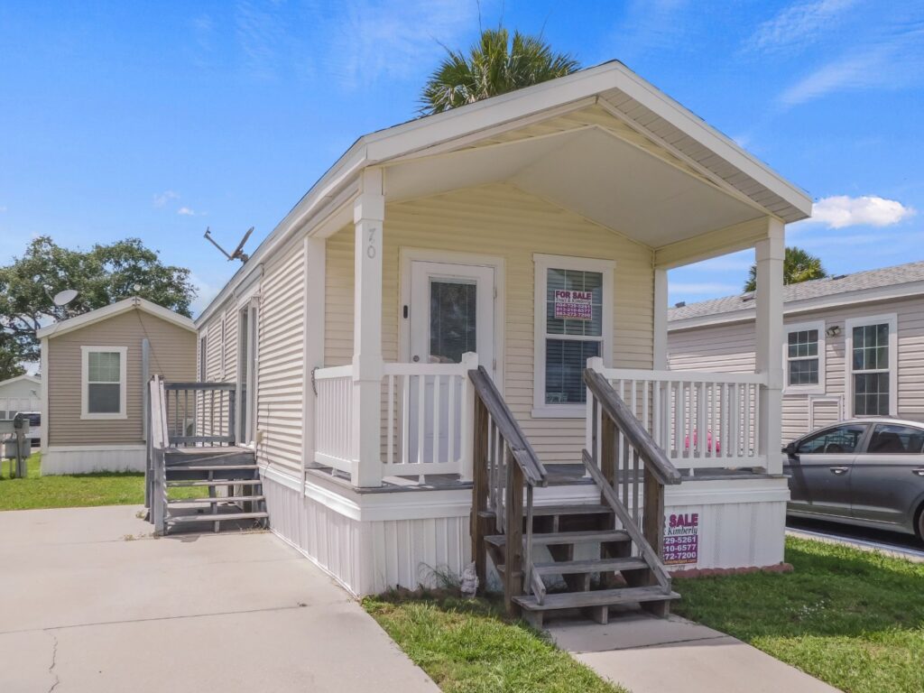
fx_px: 801
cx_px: 462
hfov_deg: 60.0
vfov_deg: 46.8
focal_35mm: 30
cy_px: 346
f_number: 6.4
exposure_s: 1/400
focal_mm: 5.3
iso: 125
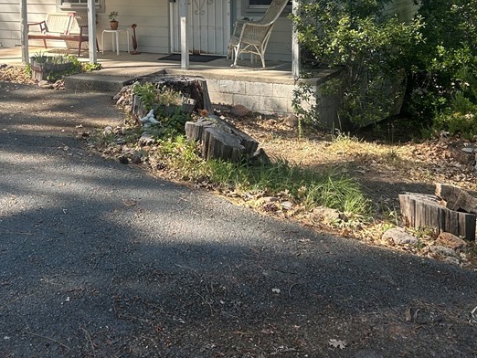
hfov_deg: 36.8
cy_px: 33
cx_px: 137
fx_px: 703
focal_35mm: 51
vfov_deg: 27.5
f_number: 1.5
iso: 50
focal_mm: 5.7
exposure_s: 1/718
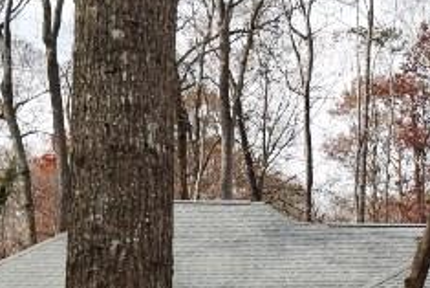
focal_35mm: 131
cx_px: 690
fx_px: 1566
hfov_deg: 14.4
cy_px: 341
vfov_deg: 10.3
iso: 100
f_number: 6.3
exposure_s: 1/160
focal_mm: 20
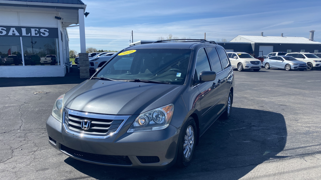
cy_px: 108
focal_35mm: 29
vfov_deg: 40.0
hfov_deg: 66.1
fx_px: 247
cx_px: 161
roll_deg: +0.9
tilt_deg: -10.0
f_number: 1.8
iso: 32
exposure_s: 1/2358
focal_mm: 4.25
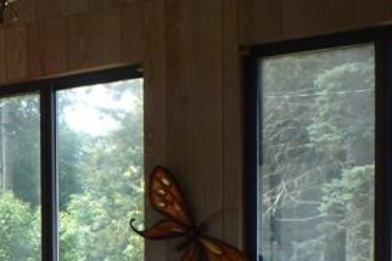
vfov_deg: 15.9
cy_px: 328
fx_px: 893
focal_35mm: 82
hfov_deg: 23.1
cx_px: -56
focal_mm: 3.7
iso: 125
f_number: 3.5
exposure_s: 1/200
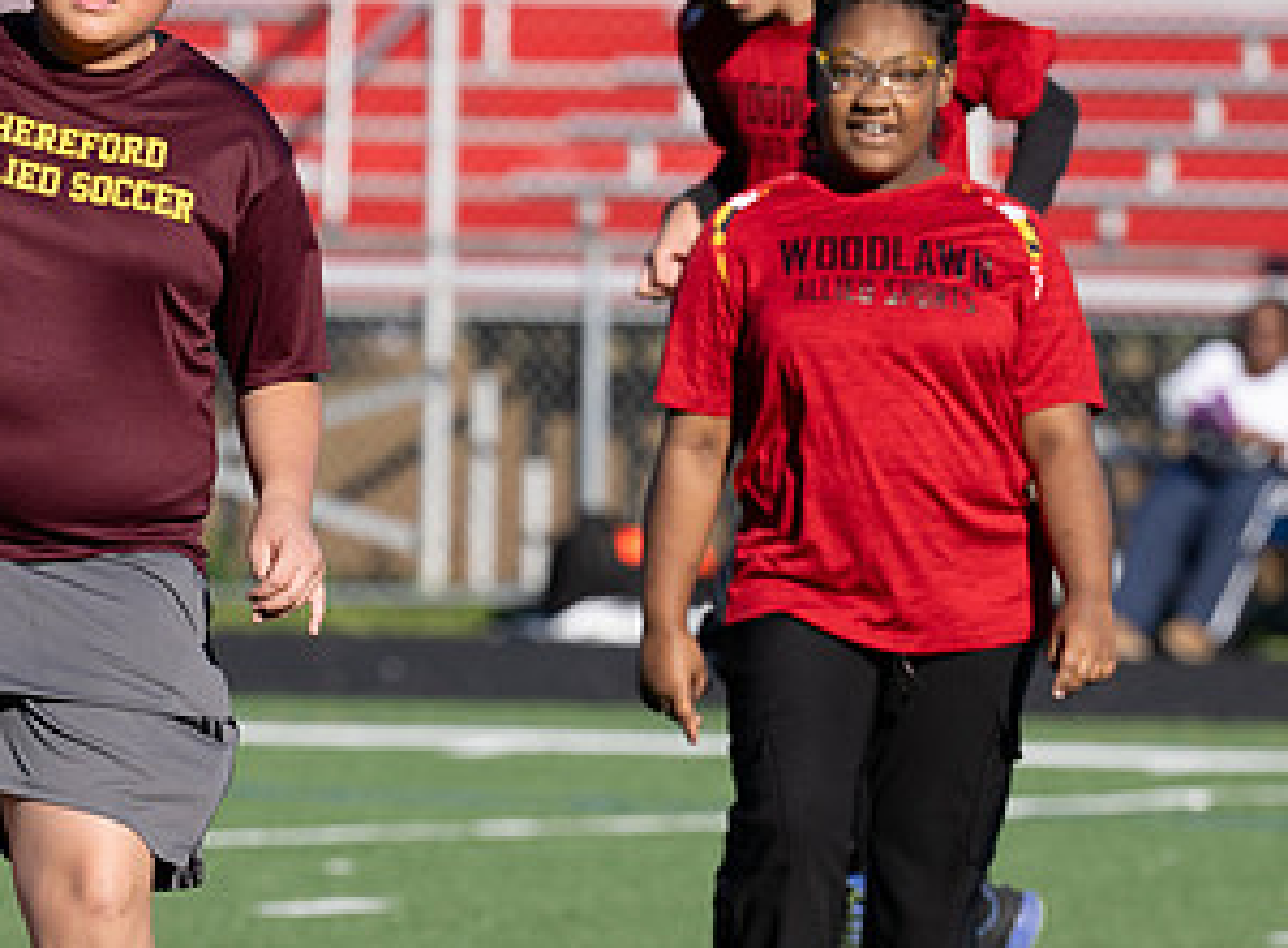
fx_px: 20815
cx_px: -76
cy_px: 701
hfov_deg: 3.5
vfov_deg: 2.6
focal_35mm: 563
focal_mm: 190
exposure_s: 1/1600
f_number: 4.5
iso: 180
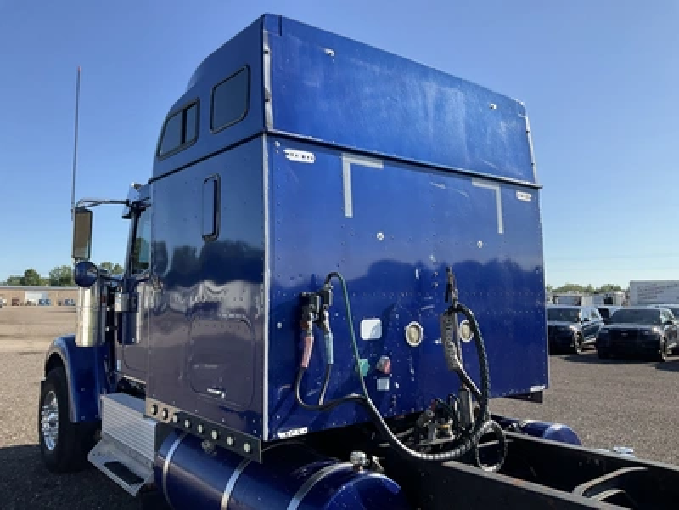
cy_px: 255
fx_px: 569
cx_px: 340
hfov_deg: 61.7
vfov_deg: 48.2
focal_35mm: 29
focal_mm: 3
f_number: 1.8
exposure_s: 1/1195
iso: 25
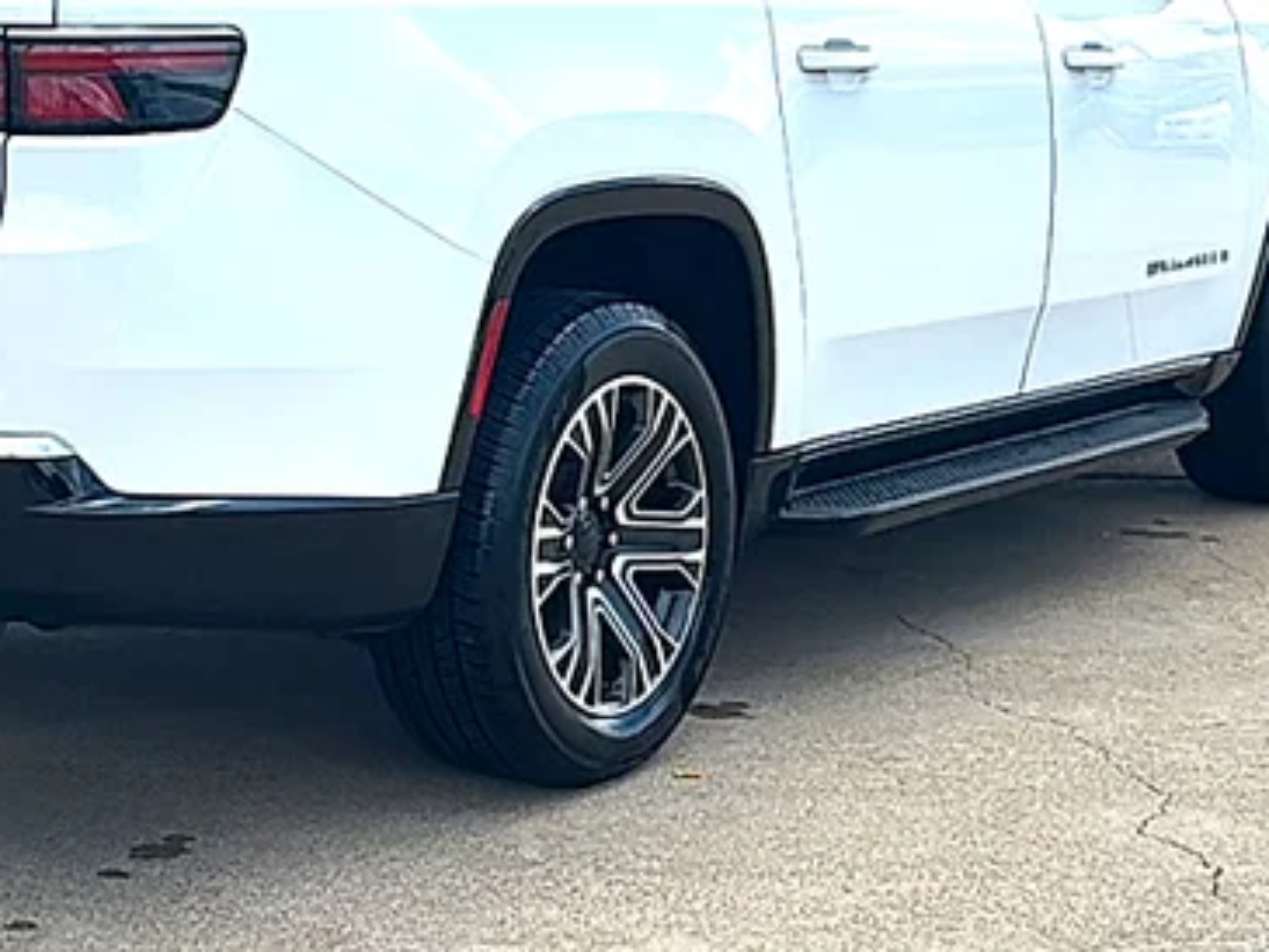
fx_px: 2530
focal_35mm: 69
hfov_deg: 27.8
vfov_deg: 21.0
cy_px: 148
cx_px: 320
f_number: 1.78
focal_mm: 6.86
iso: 80
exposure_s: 1/4808
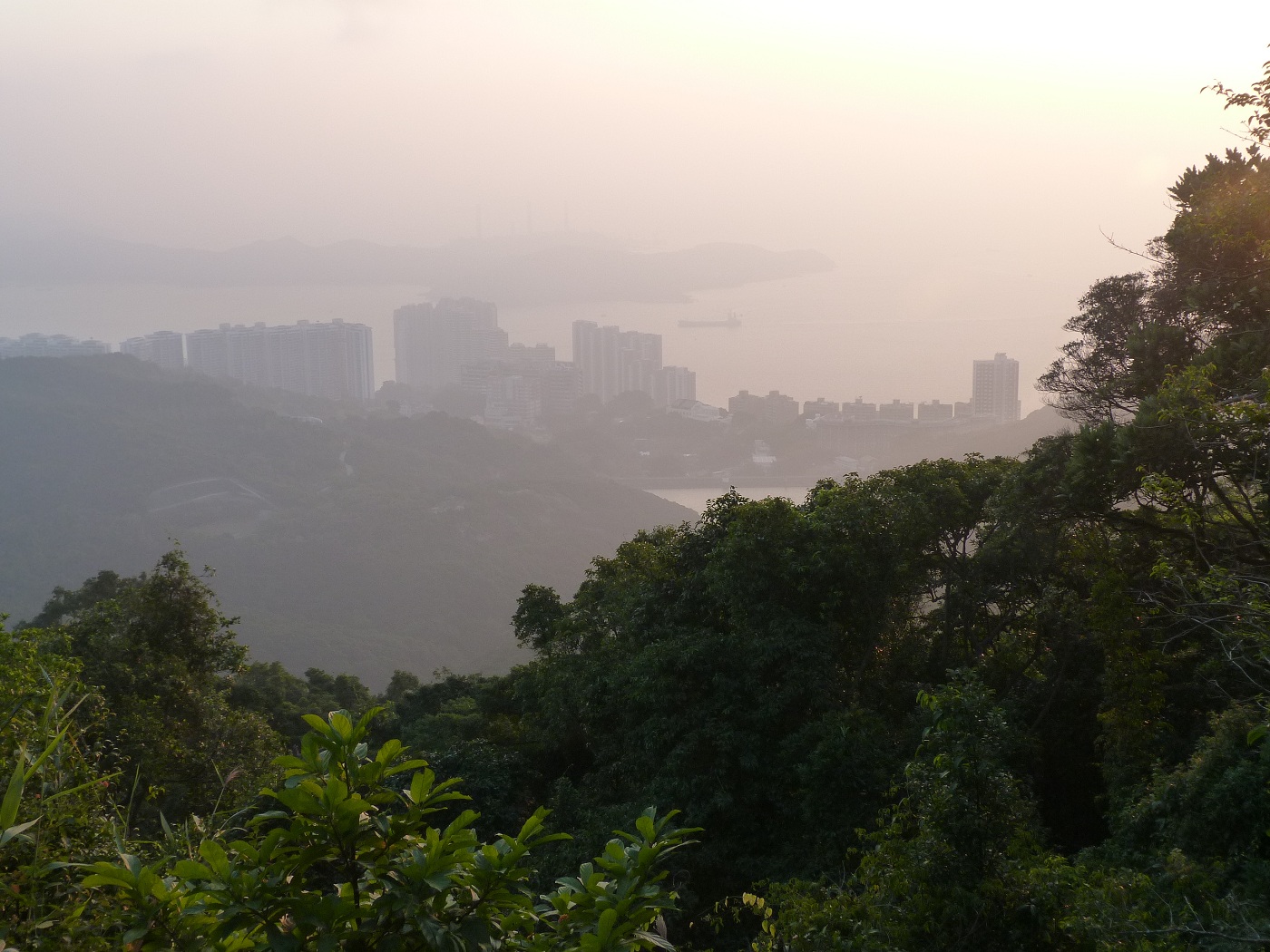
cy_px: 476
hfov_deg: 44.8
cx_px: 635
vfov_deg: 34.3
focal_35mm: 42
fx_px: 1541
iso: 125
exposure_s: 1/125
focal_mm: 7.6
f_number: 4
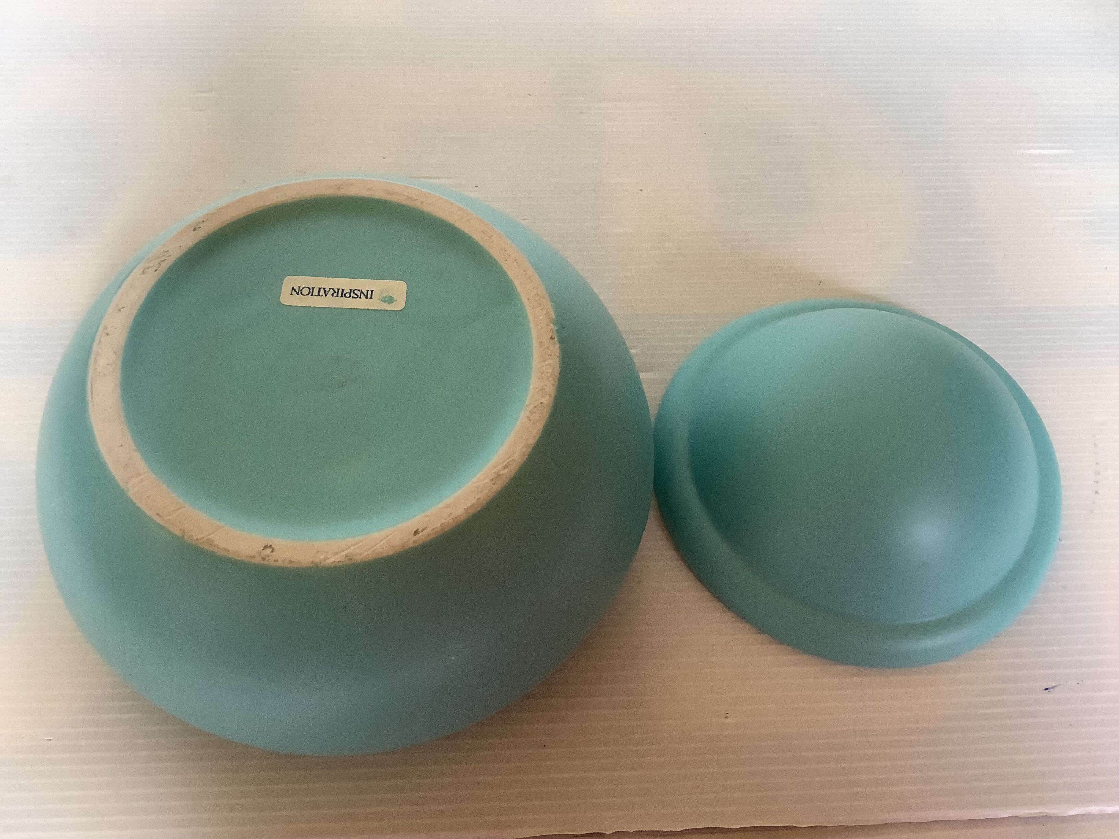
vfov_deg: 45.4
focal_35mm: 31
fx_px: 1002
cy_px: 420
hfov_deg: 58.4
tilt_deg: -61.2
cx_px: 560
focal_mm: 3.3
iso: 160
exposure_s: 1/50
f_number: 2.4
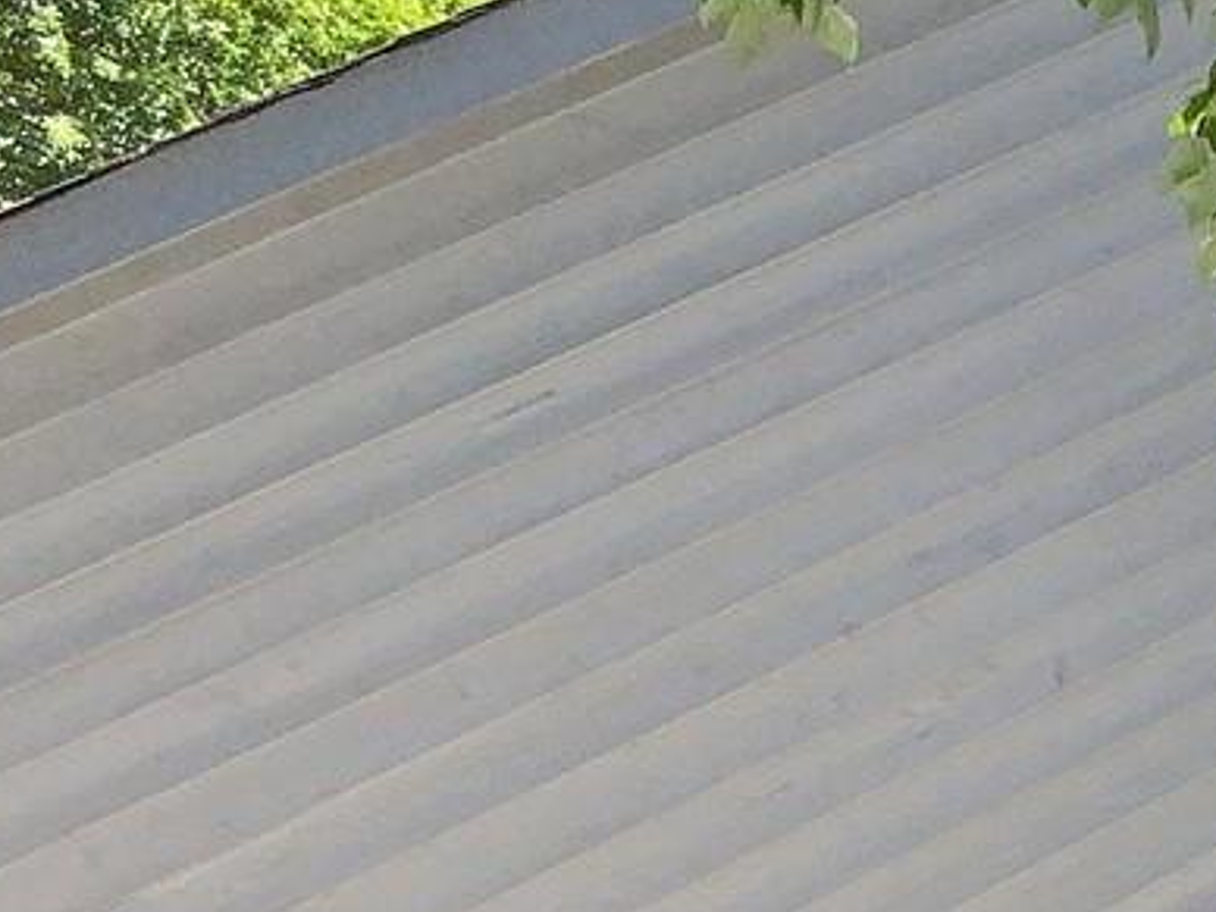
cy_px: 843
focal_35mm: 153
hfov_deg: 12.0
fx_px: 5375
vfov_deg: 9.6
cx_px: 2065
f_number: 1.8
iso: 16
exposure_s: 1/1144
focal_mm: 3
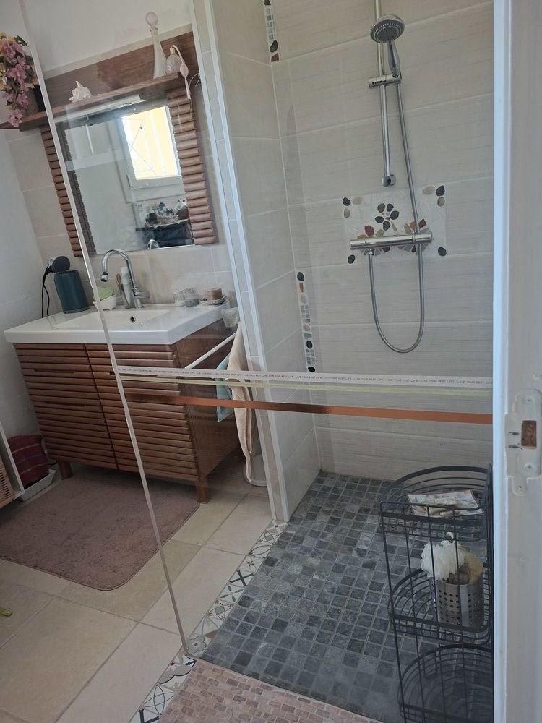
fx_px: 480
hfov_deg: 58.9
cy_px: 362
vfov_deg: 73.9
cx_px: 271
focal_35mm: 23
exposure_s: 1/50
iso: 320
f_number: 1.8
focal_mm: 5.54
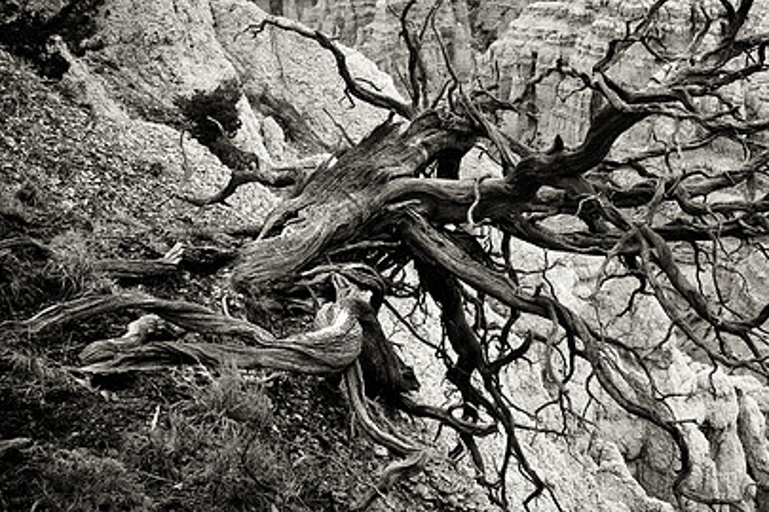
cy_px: 221
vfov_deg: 31.1
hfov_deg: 44.9
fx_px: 918
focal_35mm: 43
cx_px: 496
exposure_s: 1/10
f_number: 16
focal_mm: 20
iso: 400
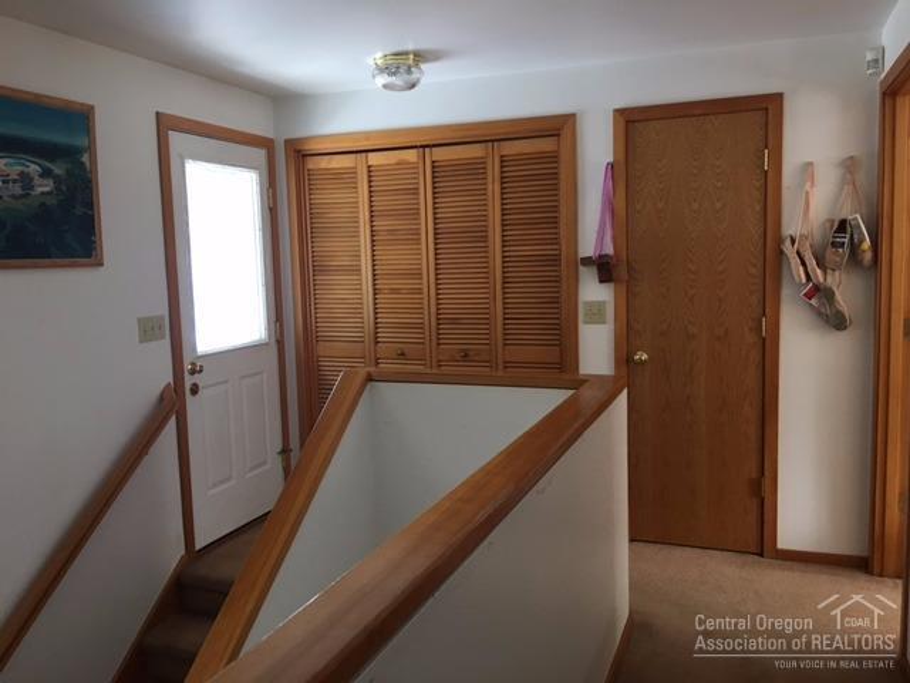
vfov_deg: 48.2
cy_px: 342
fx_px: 762
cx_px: 455
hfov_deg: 61.7
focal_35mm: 29
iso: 40
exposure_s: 1/15
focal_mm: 4.15
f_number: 2.2
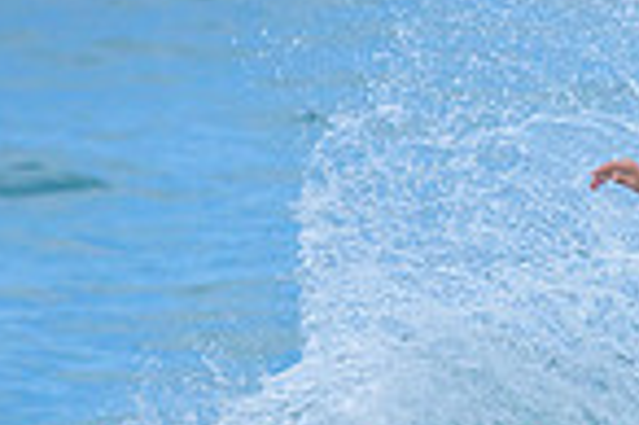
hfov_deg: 0.5
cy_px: 425
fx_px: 70689
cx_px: 1015
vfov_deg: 0.3
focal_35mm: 3987
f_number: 6.3
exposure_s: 1/2500
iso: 450
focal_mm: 800
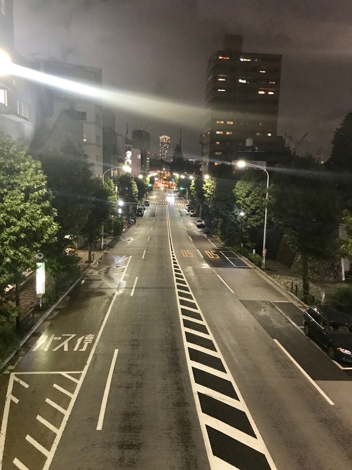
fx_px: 380
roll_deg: -3.0
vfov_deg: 63.4
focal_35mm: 28
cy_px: 235
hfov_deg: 49.7
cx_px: 176
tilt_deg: -8.1
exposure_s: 1/5
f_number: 1.8
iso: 80
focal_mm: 3.99
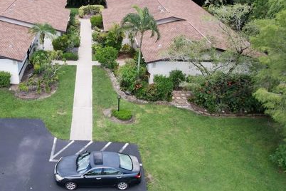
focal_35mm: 35
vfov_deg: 37.1
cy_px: 51
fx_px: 278
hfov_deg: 52.2
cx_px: 74
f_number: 2.8
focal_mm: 8.38
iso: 200
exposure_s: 1/640
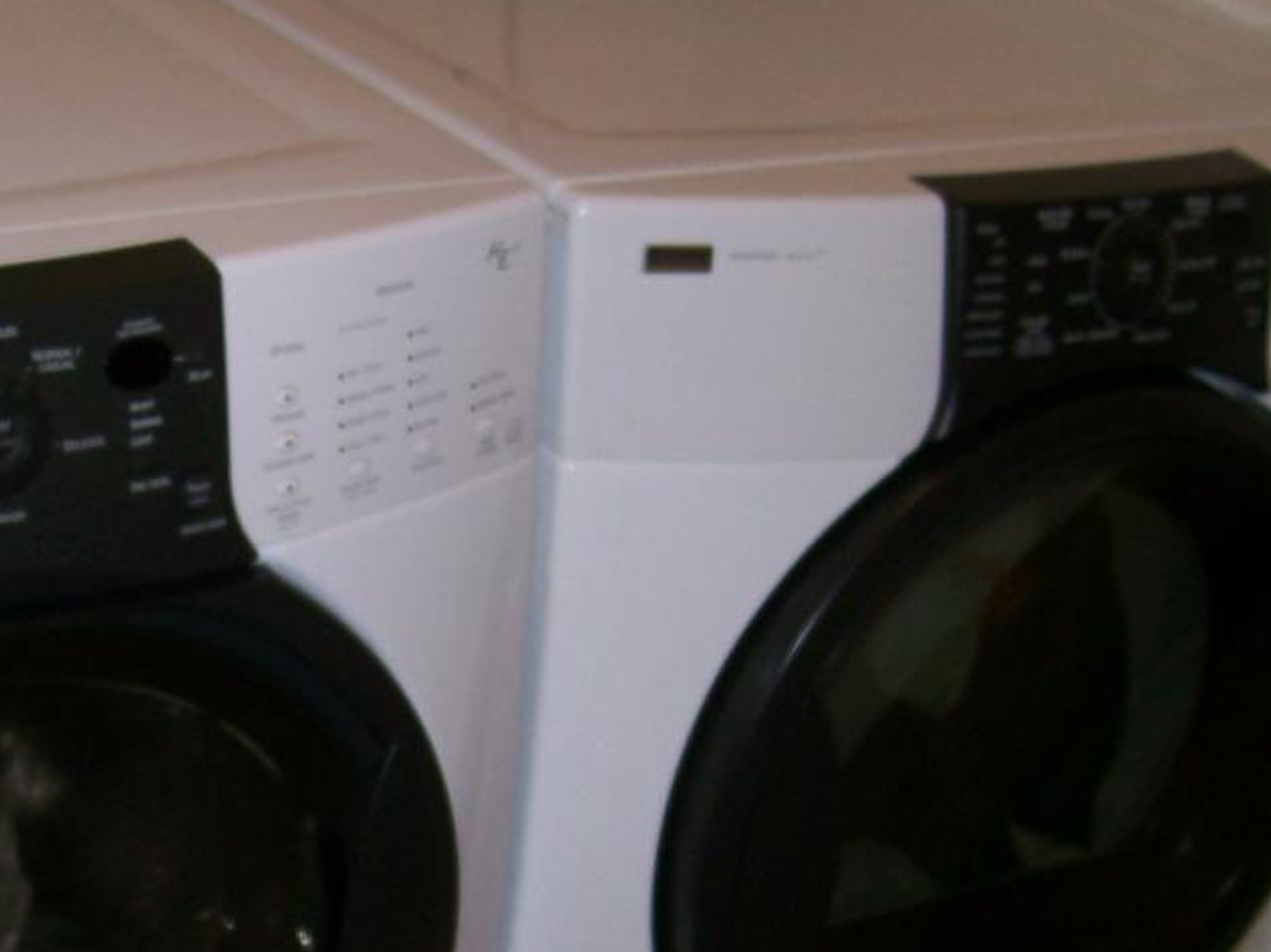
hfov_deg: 26.1
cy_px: 785
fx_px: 2680
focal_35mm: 73
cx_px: 222
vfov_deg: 19.9
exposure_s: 1/64
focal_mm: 6
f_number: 2.7
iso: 80
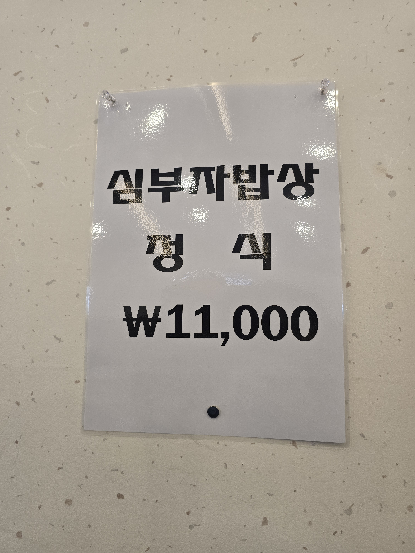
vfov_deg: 73.9
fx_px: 368
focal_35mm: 23
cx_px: 208
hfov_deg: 58.9
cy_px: 276
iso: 125
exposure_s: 1/180
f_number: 1.7
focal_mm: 6.3
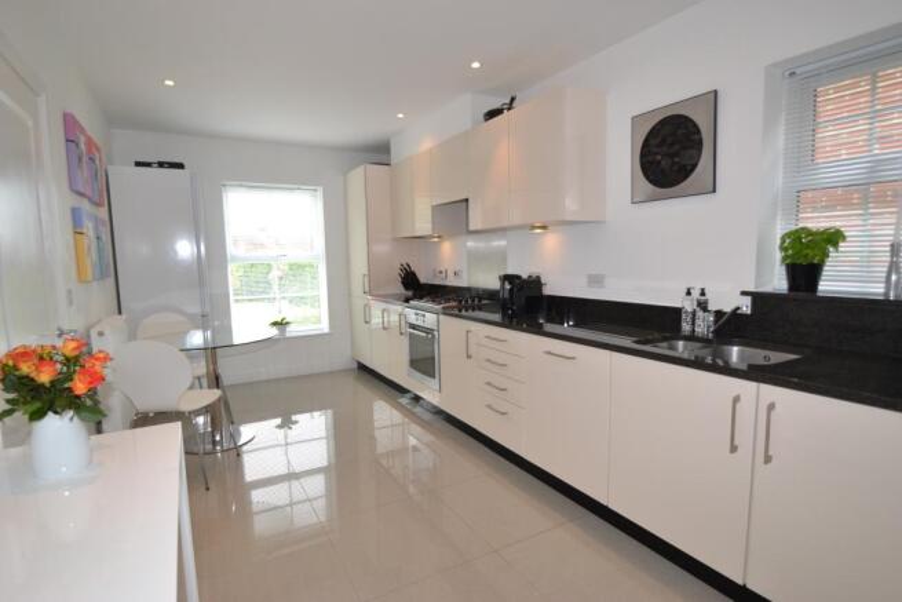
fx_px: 432
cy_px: 301
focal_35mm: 17
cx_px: 451
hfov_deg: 92.4
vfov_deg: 69.7
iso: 400
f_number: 5
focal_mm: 11.5
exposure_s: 1/100
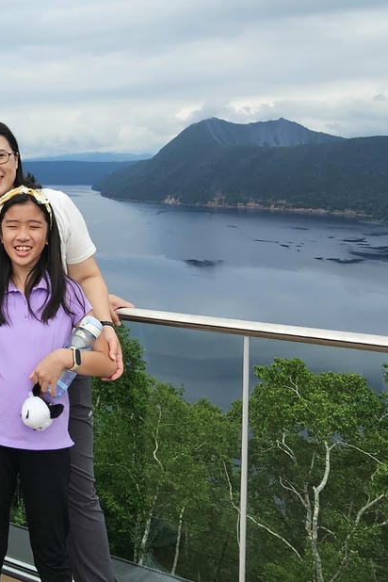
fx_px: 566
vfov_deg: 53.6
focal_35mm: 35
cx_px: -35
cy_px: 207
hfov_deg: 33.2
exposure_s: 1/2016
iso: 50
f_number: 2.2
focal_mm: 2.2
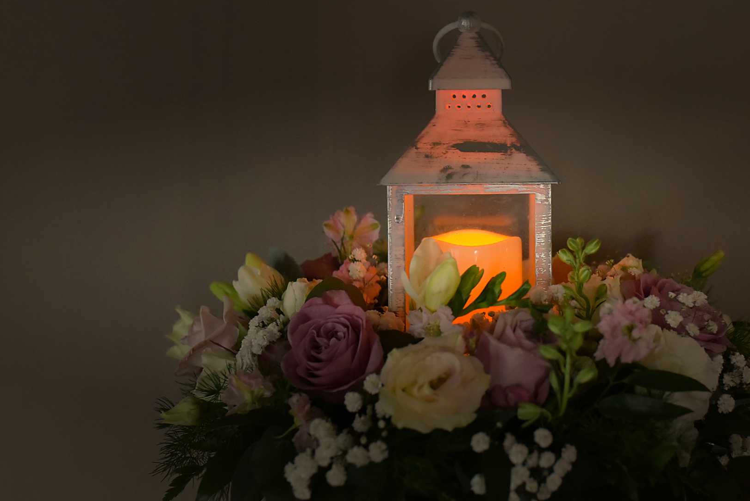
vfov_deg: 25.1
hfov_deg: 36.5
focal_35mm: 54
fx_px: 1126
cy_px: 206
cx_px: 500
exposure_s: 1/125
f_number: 3.5
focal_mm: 35
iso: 6400
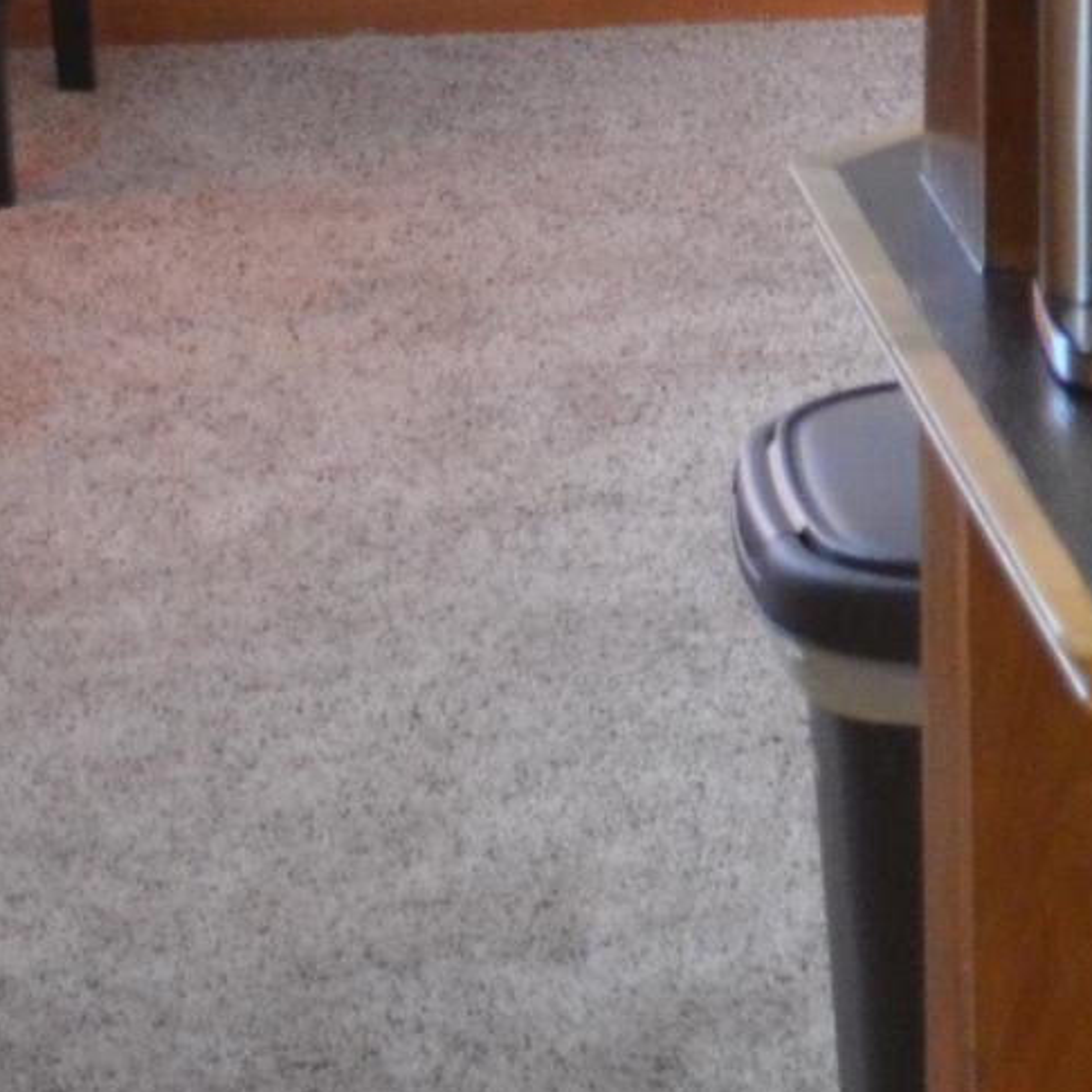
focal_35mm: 220
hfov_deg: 7.5
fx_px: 7852
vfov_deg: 7.9
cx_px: 2429
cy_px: -257
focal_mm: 28
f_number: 4.5
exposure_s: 1/30
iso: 1250
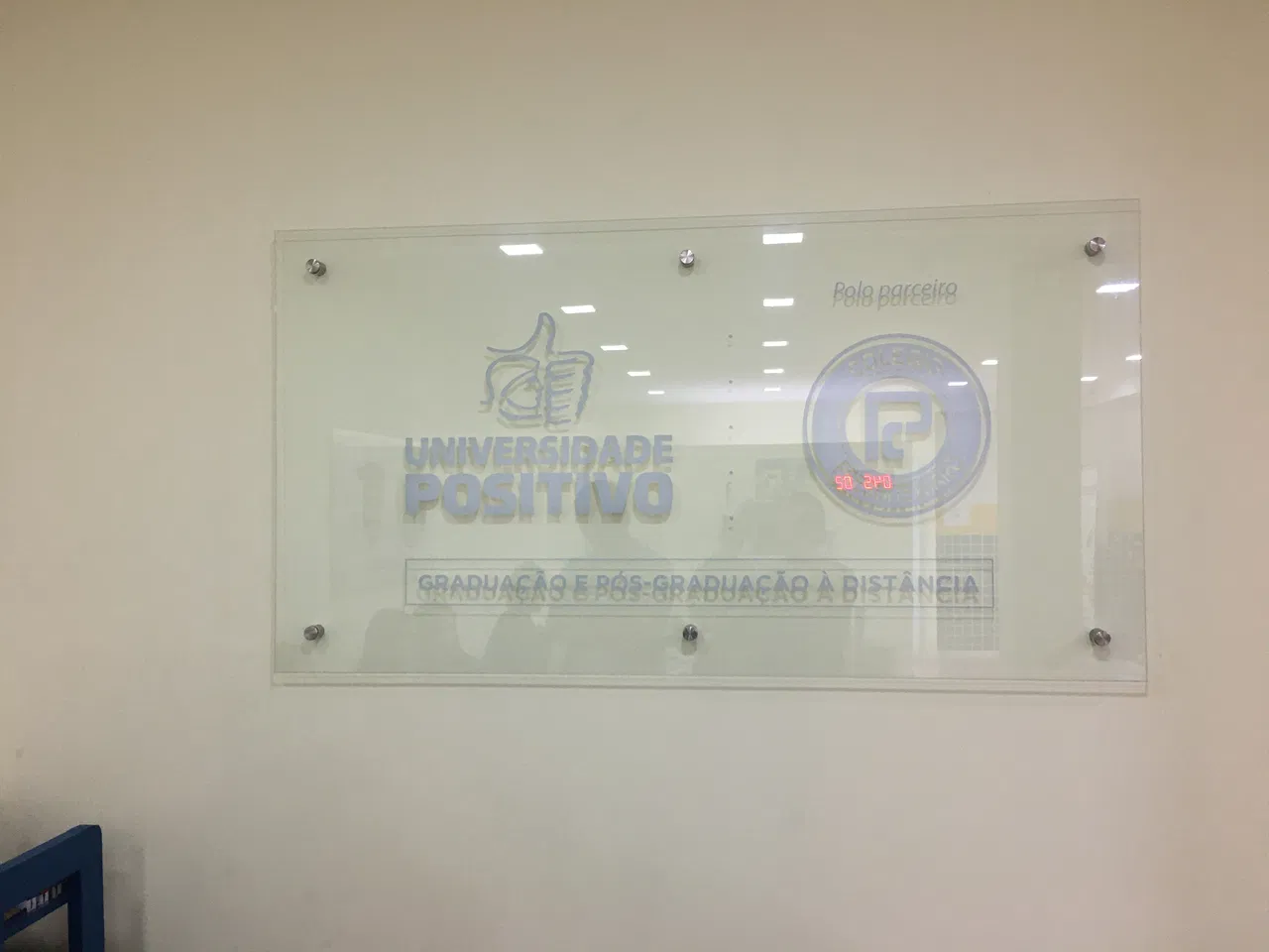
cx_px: 634
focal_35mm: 29
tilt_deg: +1.2
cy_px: 476
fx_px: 1063
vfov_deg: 48.2
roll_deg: -0.1
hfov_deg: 61.7
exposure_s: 1/30
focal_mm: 4.15
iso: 80
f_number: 2.2
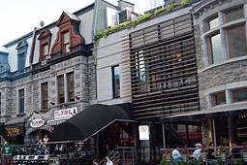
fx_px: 364
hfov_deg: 35.9
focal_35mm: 53
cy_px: 91
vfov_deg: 25.5
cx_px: 39
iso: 400
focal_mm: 20
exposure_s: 1/500
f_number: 3.8
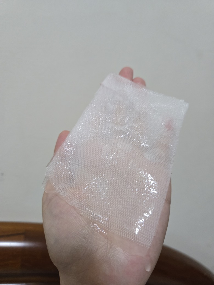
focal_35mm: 23
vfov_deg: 73.9
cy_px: 142
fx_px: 190
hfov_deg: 58.9
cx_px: 107
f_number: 1.8
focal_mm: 5.4
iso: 500
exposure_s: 1/120
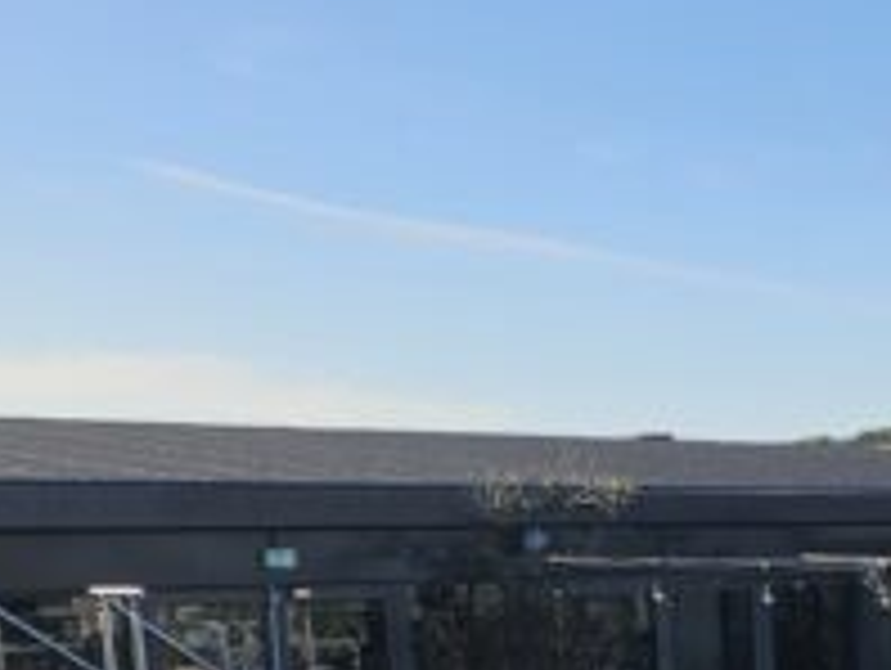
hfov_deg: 20.3
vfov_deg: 15.4
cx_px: 1116
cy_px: 980
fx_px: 2294
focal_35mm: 89
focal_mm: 6.3
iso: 10
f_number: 1.7
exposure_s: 1/580
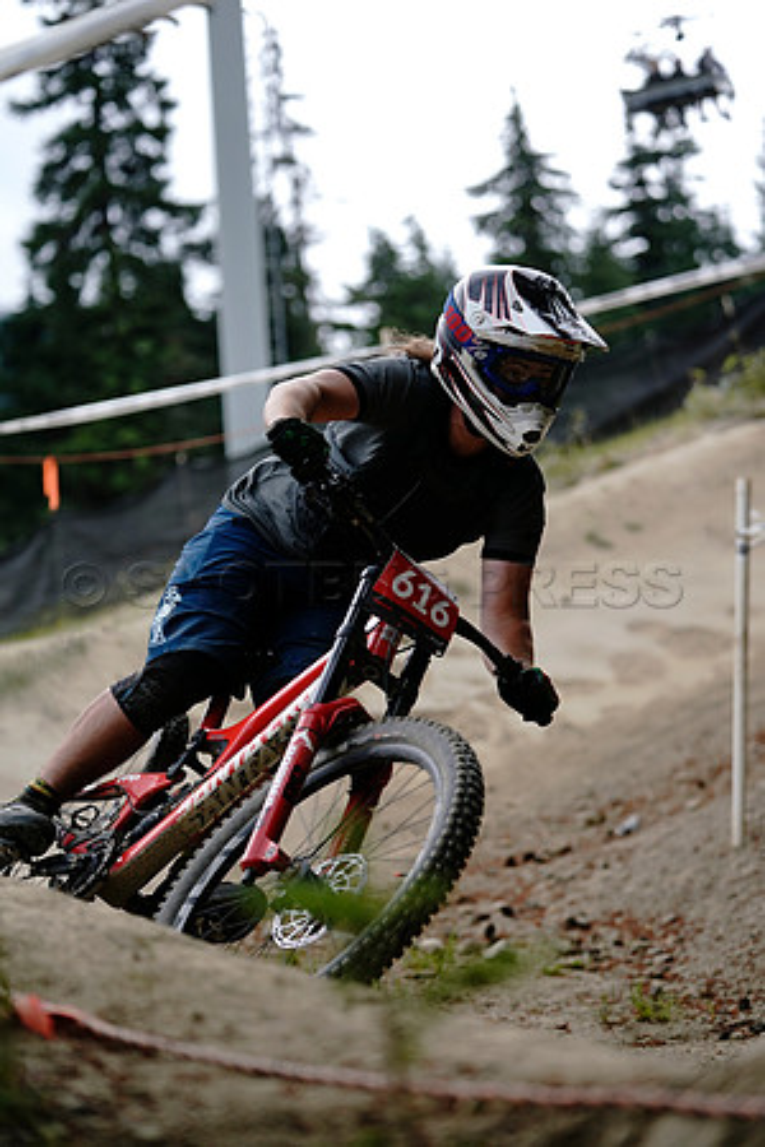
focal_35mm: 90
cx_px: 382
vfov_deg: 22.6
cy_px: 574
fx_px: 2869
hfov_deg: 15.2
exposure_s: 1/1600
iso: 400
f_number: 2.8
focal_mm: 90
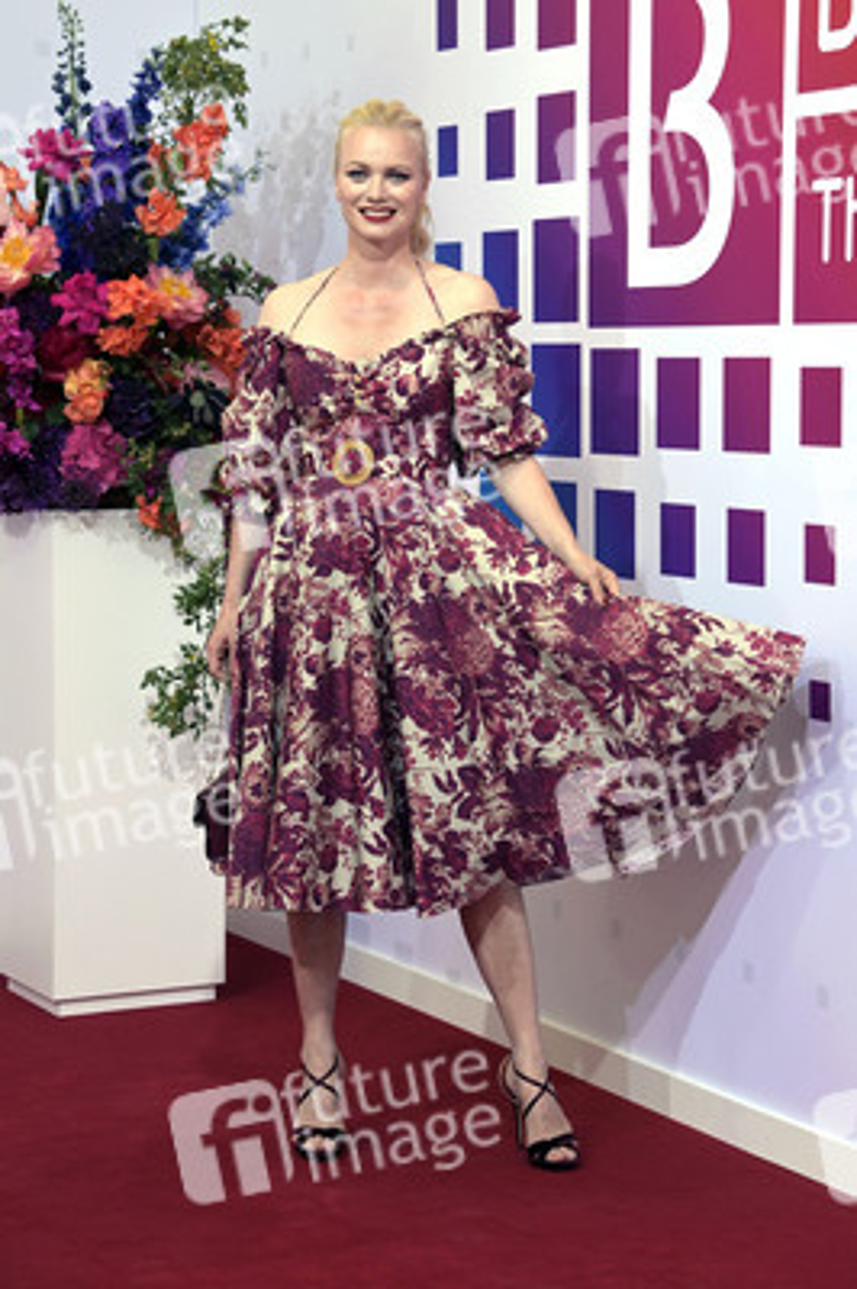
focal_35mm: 90
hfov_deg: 15.2
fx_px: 3219
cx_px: 428
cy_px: 644
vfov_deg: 22.6
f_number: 7.1
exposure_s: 1/250
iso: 500
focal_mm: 90
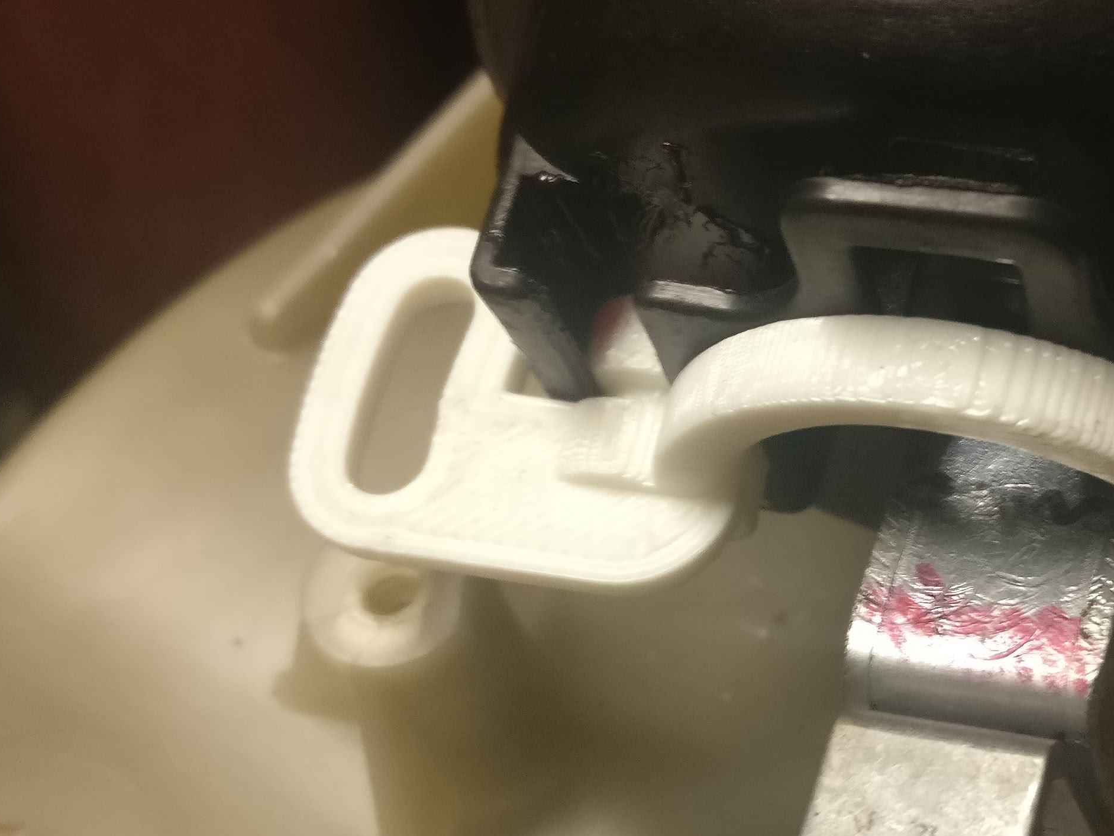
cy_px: 575
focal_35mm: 69
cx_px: 882
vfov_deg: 21.2
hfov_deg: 27.6
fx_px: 2220
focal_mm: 4.26
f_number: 2
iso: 320
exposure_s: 1/25
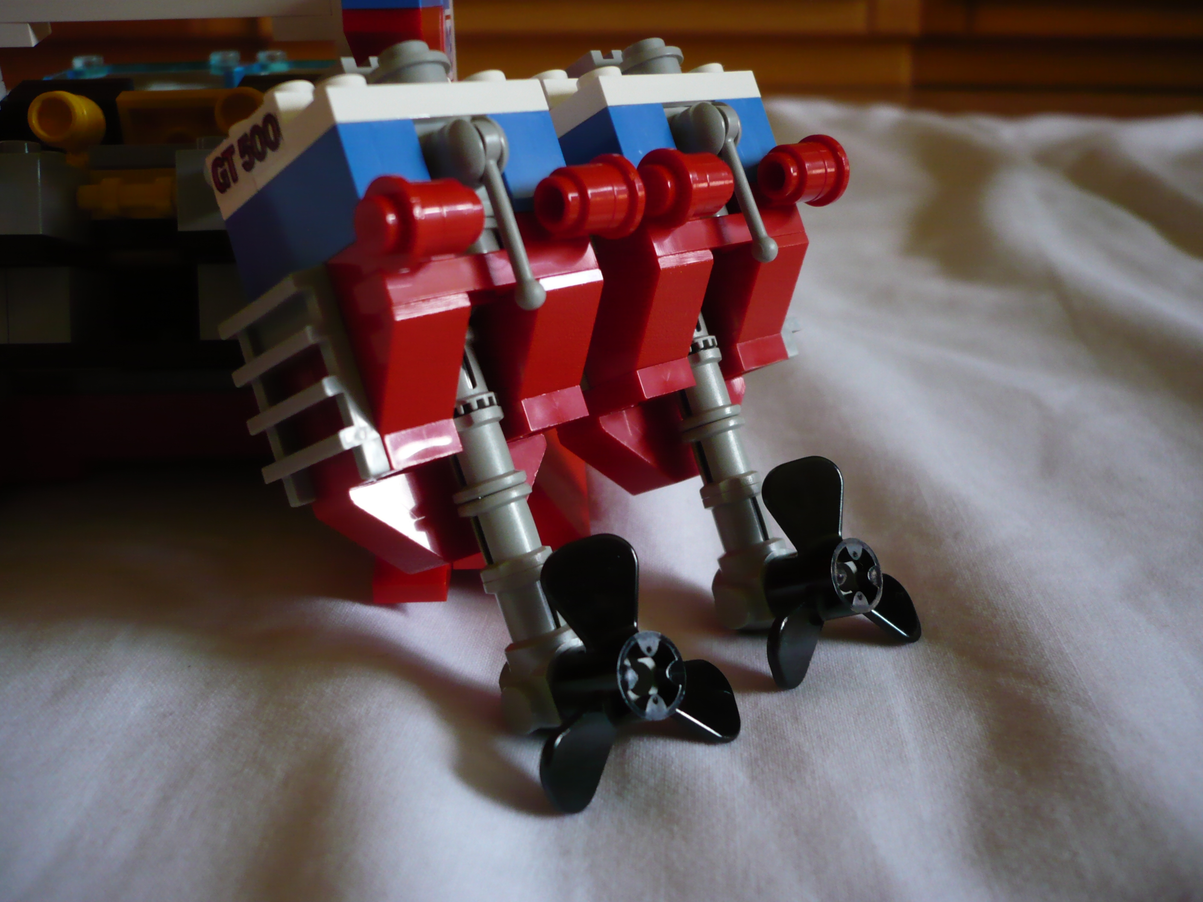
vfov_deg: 40.7
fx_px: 1216
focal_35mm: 35
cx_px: 602
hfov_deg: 52.6
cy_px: 451
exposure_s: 1/30
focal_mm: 5.8
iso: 200
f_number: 2.8
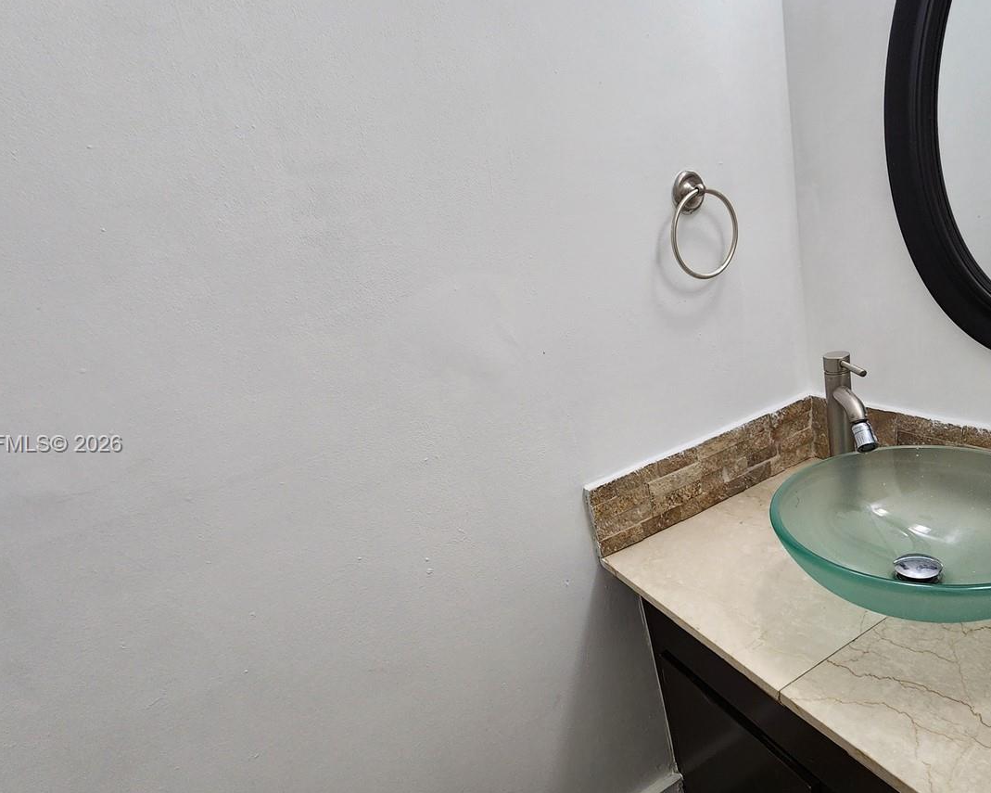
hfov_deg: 82.6
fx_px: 557
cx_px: 575
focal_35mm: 19
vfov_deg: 70.6
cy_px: 445
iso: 125
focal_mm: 2.2
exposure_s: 1/60
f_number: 2.2
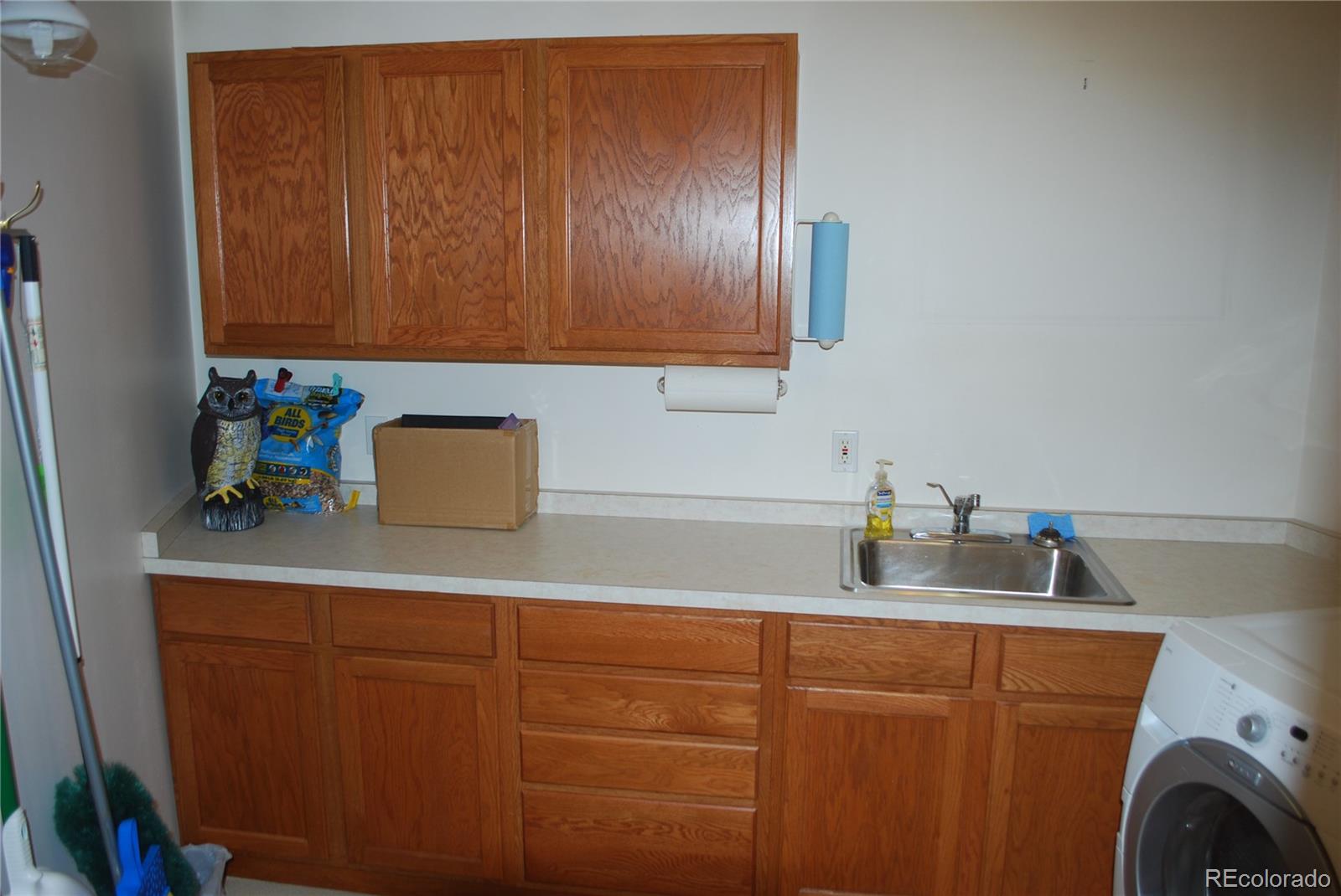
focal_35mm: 27
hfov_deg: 67.3
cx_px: 670
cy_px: 448
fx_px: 1007
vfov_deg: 48.0
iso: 200
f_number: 3.5
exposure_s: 1/60
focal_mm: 18
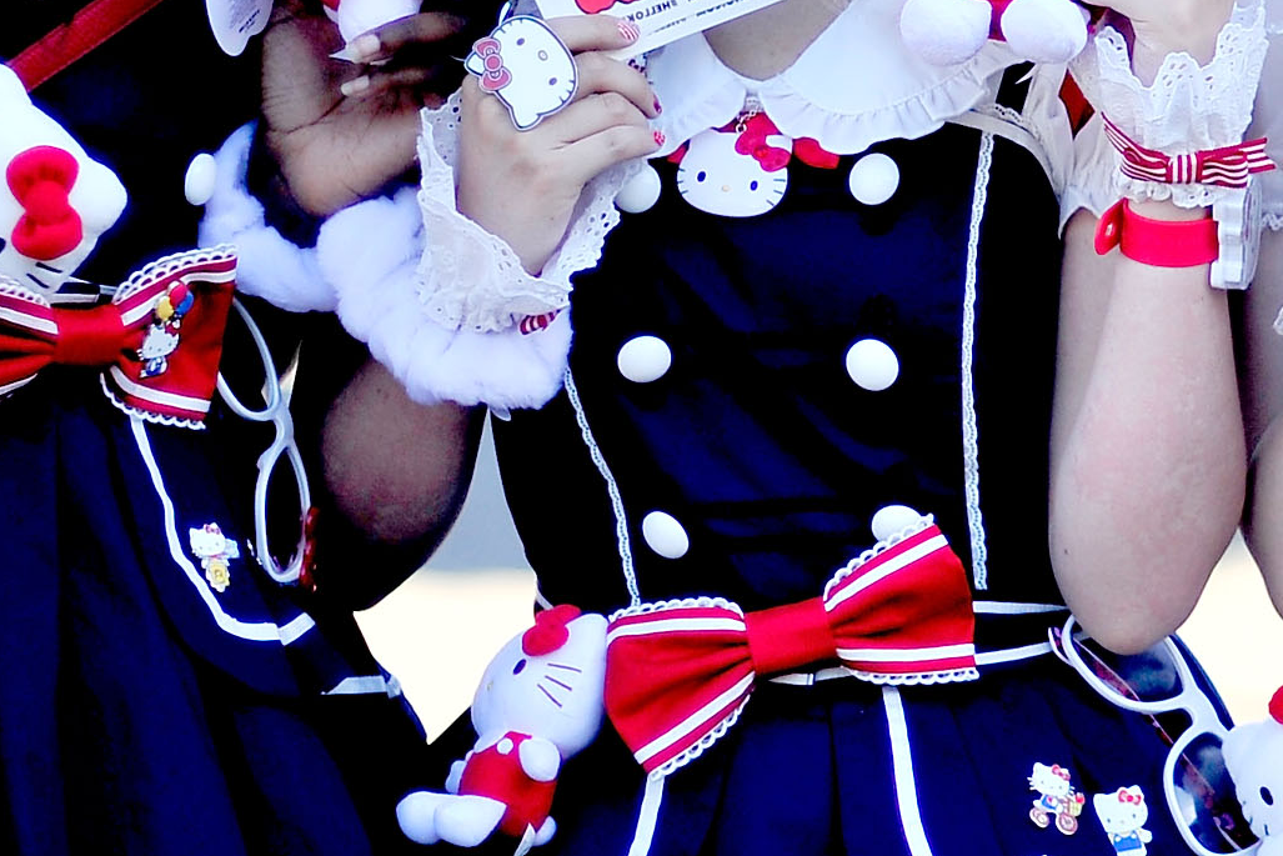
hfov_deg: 13.9
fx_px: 5204
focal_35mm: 146
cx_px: 1248
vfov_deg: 9.3
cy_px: -205
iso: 320
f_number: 1.4
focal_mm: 50
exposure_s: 1/4000
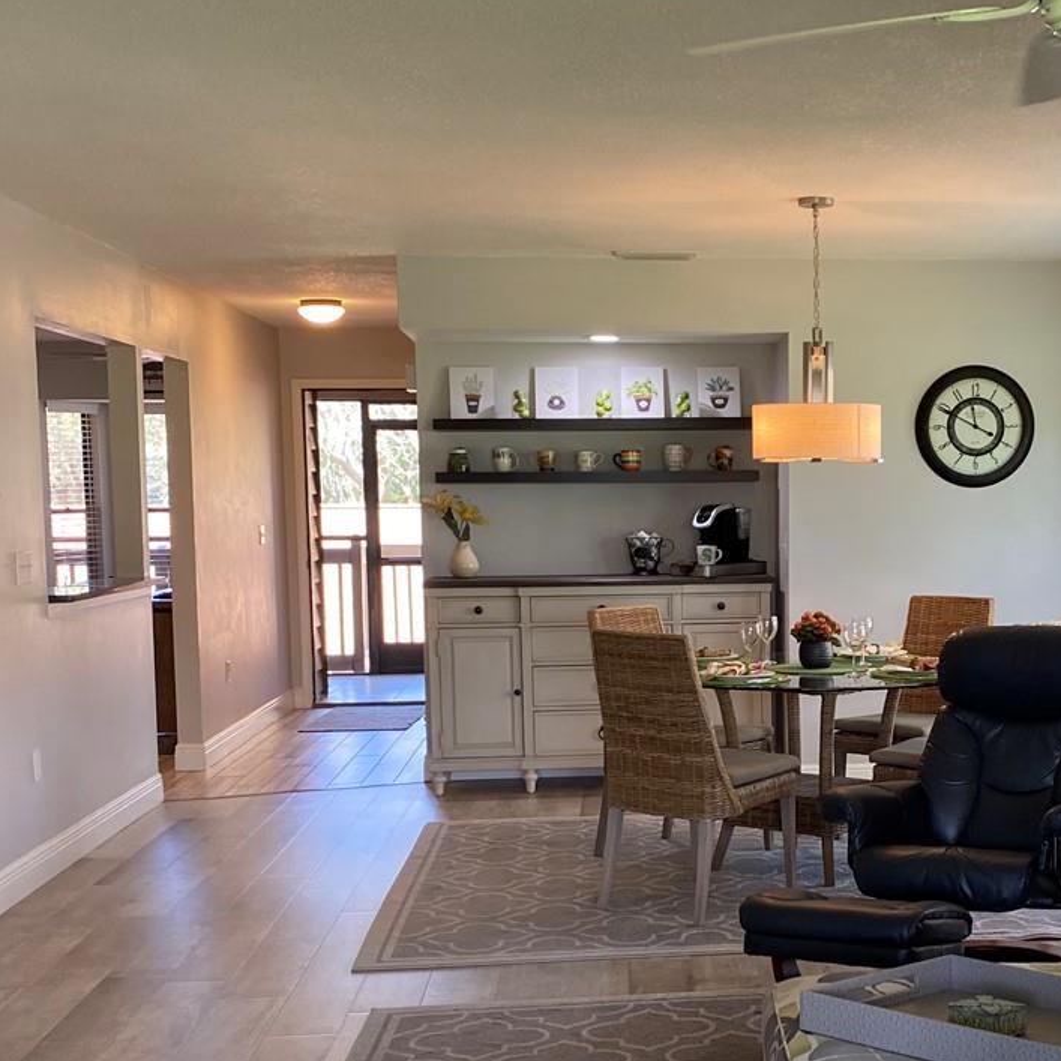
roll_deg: -0.3
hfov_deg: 32.1
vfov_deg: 32.6
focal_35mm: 52
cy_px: 669
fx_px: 1803
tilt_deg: -6.0
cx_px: 813
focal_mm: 4.25
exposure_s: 1/60
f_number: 1.8
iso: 64
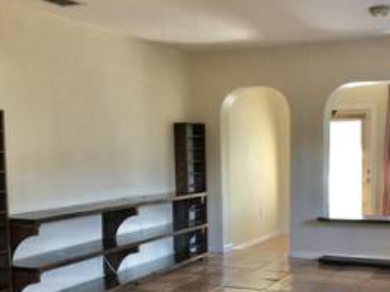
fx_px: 585
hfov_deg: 36.5
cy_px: 214
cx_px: 258
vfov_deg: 27.7
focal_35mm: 52
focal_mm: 4
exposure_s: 1/17
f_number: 1.8
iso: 40
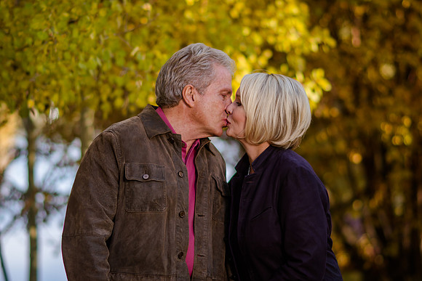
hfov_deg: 13.0
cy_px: 140
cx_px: 211
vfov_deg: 8.7
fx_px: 1847
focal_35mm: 158
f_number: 2
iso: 100
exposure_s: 1/640
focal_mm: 105
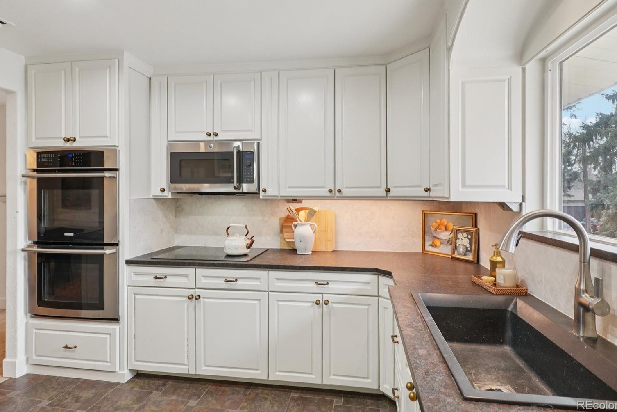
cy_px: 195
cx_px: 315
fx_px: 300
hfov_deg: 91.5
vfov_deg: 68.7
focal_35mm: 18
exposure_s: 1/30
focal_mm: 11
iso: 320
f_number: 8
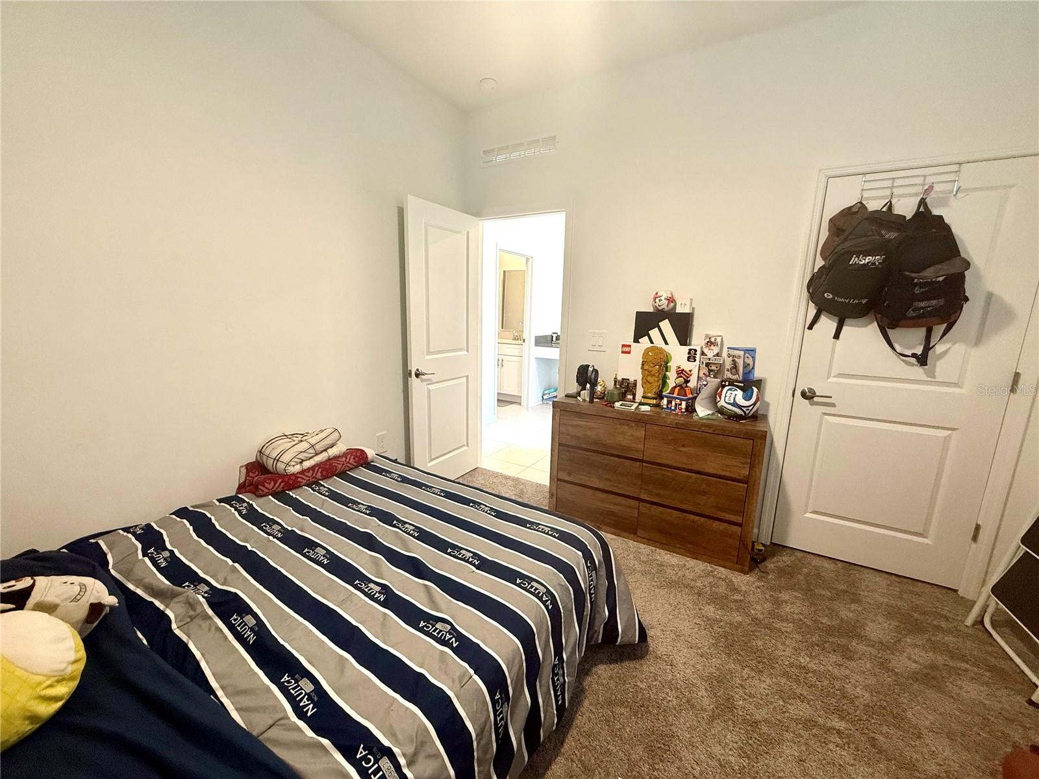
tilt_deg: -11.3
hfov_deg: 102.1
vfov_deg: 85.7
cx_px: 520
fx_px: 420
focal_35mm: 14
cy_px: 390
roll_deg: -2.1
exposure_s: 1/60
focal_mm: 2.22
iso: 200
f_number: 2.2
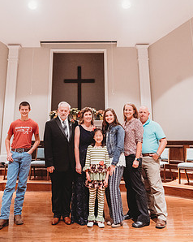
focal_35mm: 34
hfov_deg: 43.2
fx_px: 243
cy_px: 76
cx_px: 83
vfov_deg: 51.7
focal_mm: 24
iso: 6400
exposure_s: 1/200
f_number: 4
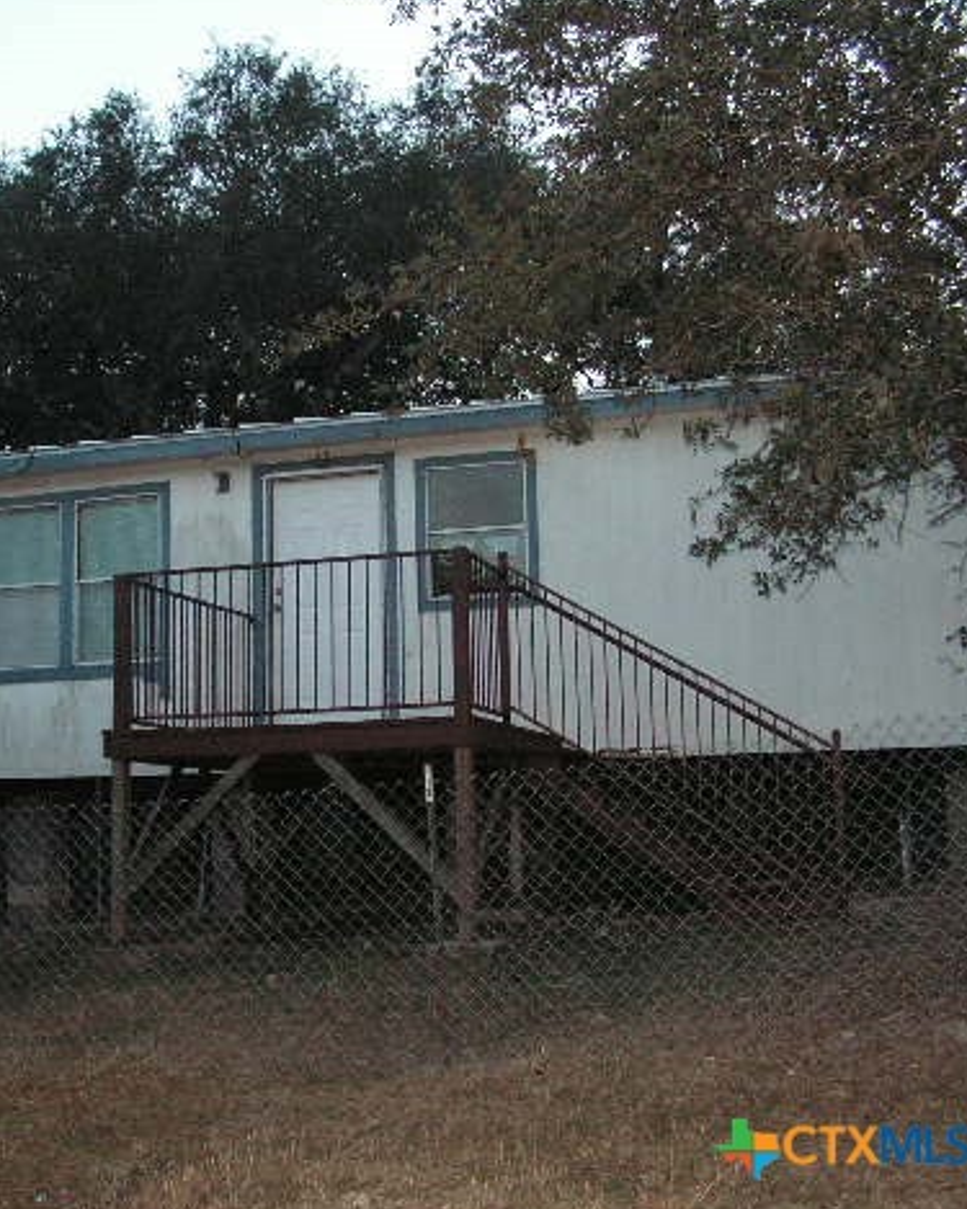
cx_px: 199
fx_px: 1718
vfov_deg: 38.8
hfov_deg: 30.7
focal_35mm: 48
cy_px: 603
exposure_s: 1/40
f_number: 3.2
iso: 160
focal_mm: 6
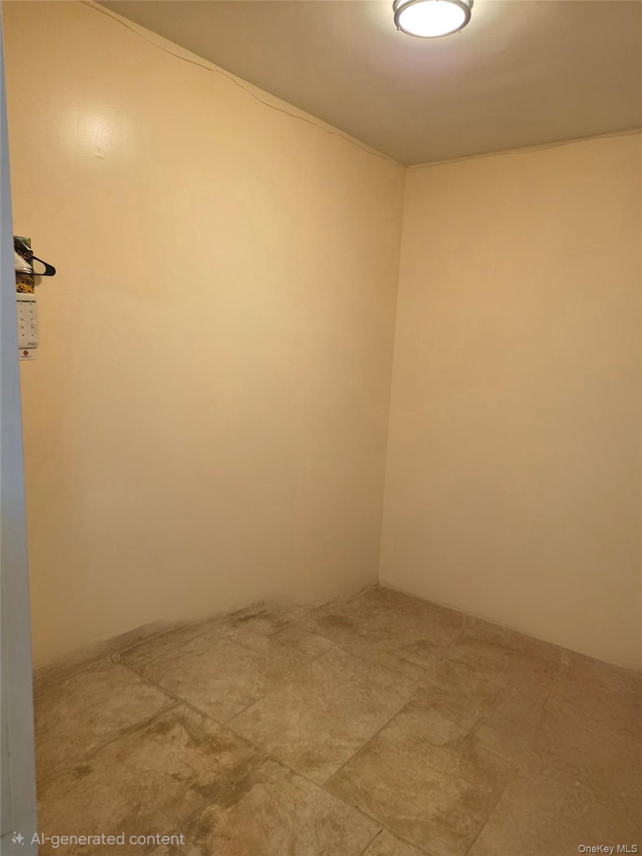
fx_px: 569
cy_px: 428
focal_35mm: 23
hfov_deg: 58.9
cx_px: 321
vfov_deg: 73.9
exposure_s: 1/120
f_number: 1.7
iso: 800
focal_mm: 6.25
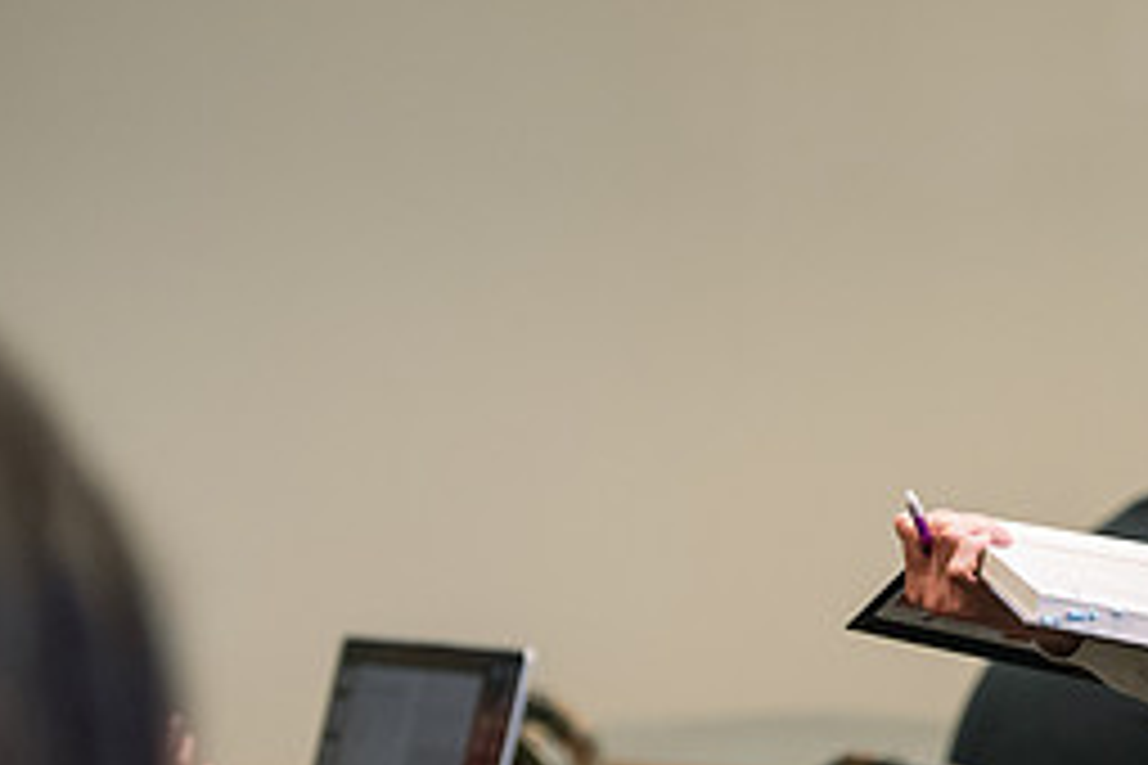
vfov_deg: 6.4
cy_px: 421
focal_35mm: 216
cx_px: 1184
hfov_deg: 9.5
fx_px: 6887
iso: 1600
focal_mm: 95
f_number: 2.8
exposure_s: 1/200
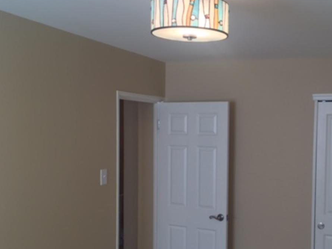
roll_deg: -0.3
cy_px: 167
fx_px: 451
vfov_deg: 30.6
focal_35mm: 47
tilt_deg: -4.2
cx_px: 233
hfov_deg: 39.7
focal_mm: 4.15
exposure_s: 1/60
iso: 32
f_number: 2.2
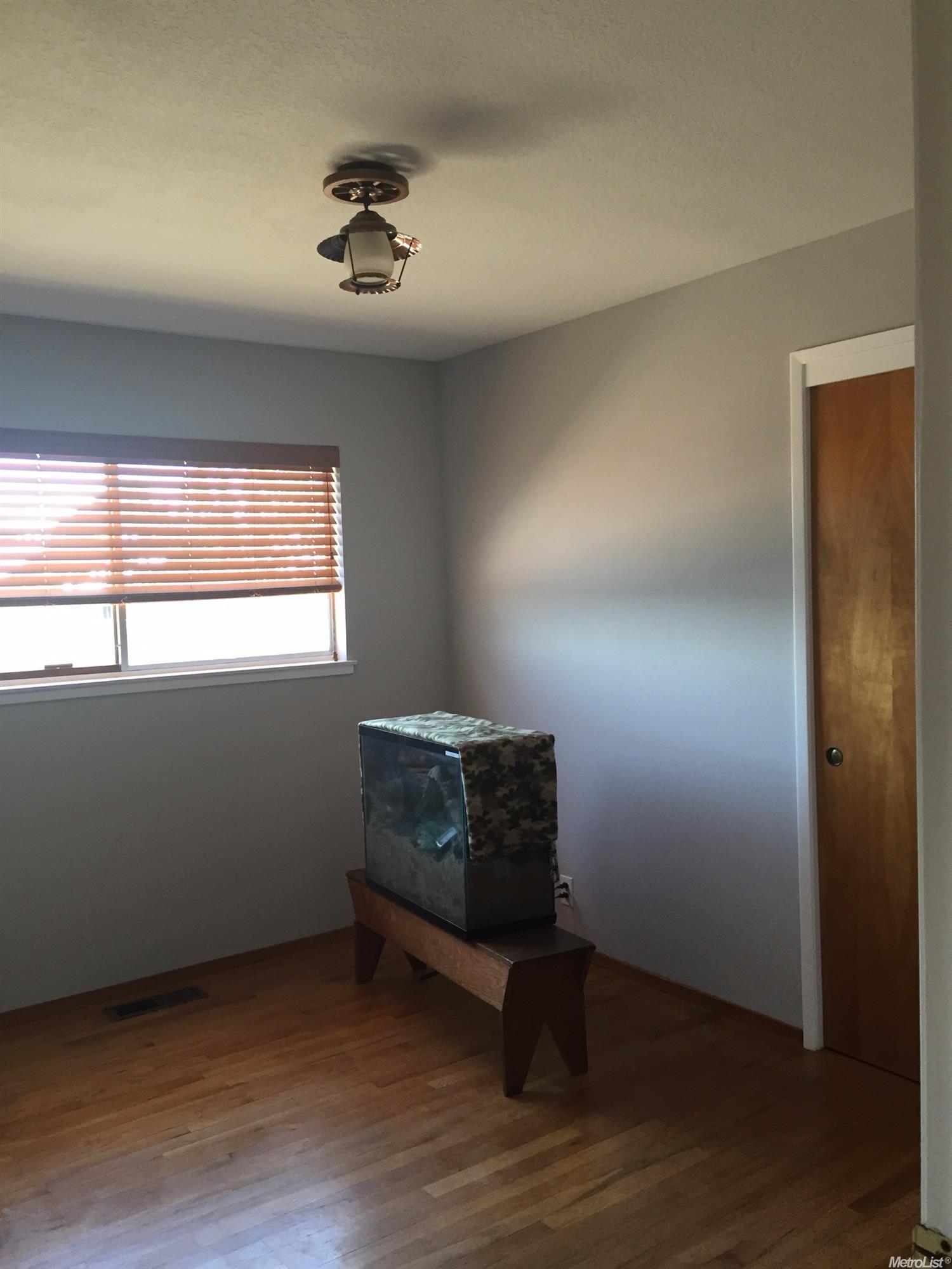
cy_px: 634
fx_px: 1063
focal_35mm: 29
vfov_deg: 61.7
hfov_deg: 48.2
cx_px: 476
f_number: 2.2
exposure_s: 1/30
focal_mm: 4.15
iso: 50
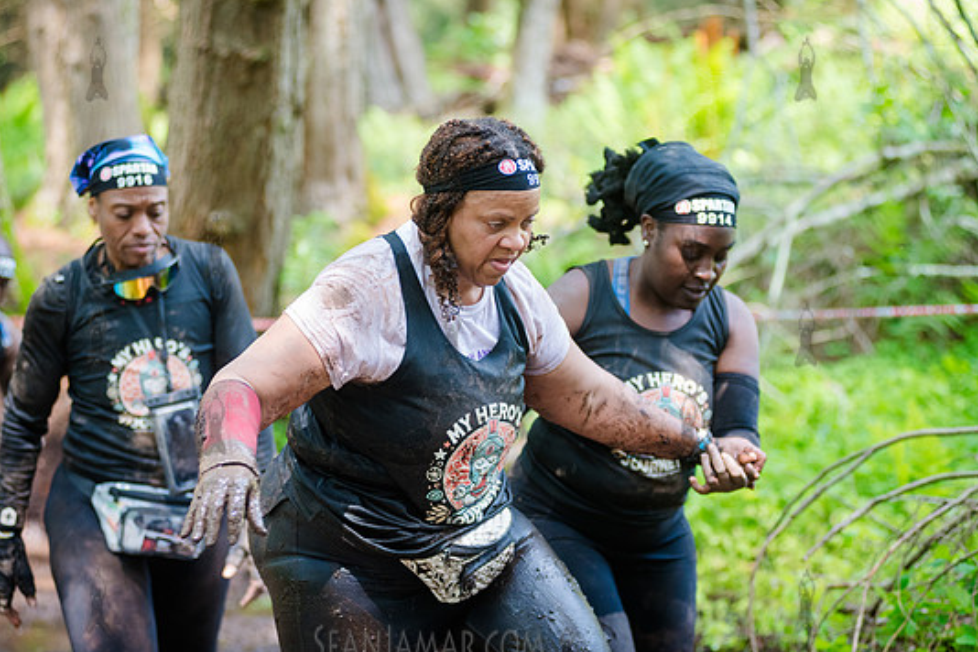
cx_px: 451
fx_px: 2716
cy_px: 334
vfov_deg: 13.7
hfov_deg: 20.4
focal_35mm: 100
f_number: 3.2
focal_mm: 92
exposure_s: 1/400
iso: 1000
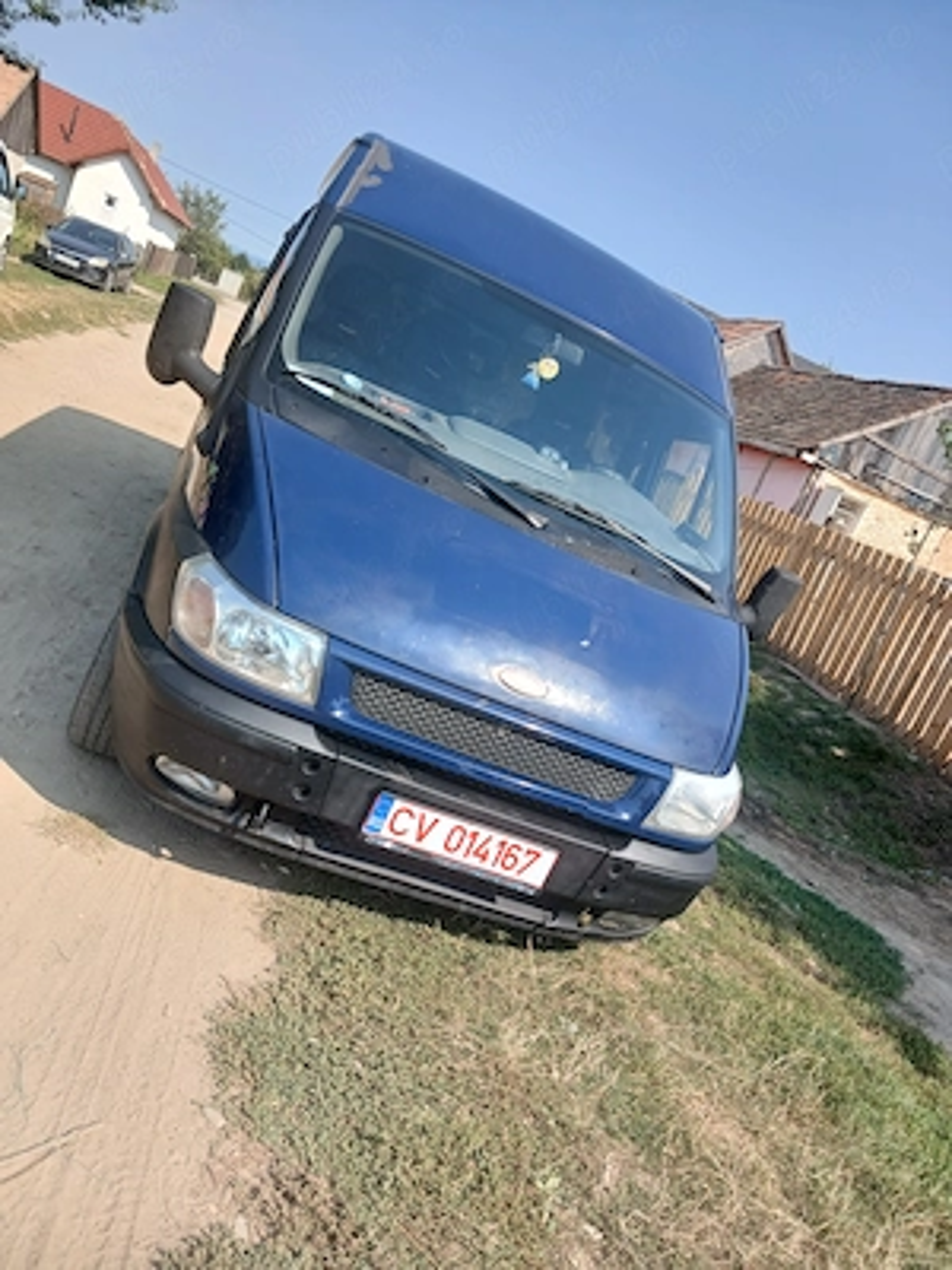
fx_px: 990
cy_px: 635
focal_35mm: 27
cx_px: 476
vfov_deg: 65.3
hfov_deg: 51.4
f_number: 1.8
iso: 20
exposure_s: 1/341
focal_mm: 3.98
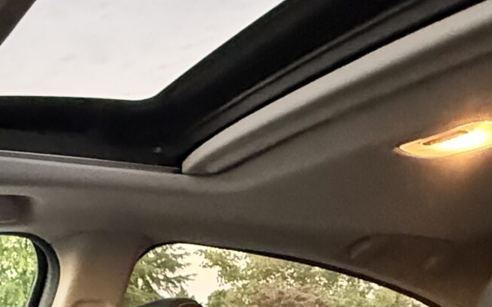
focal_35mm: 58
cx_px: 73
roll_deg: +2.0
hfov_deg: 33.7
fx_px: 777
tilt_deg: -18.9
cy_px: 639
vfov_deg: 16.3
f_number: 2.2
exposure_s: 1/40
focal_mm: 2.22
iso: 1250
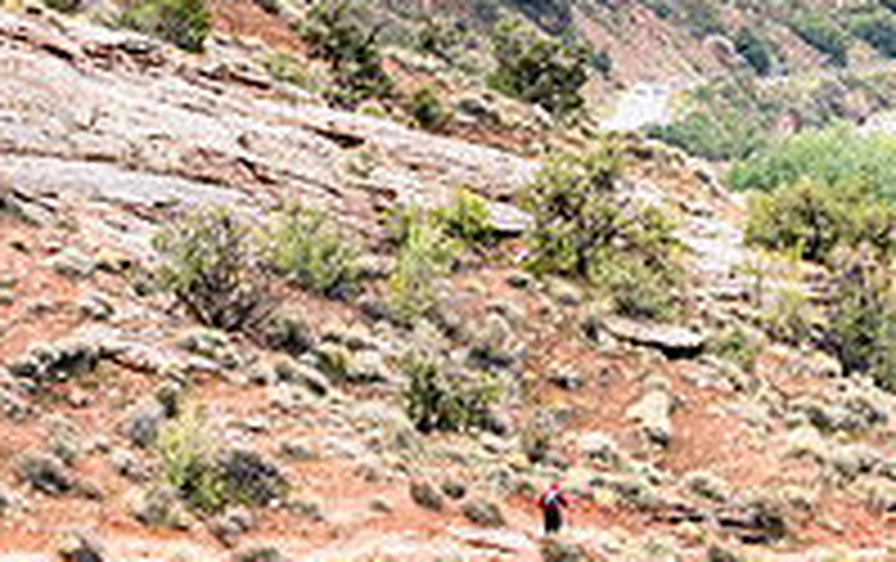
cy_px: 61
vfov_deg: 5.0
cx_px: 1112
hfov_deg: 7.9
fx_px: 6382
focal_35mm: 261
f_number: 4
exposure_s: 1/640
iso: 640
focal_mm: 88
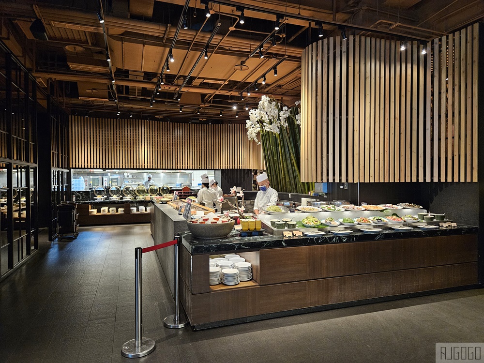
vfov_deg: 58.9
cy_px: 182
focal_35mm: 23
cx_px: 242
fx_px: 322
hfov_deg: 73.9
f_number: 1.8
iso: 500
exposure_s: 1/60
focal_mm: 5.4
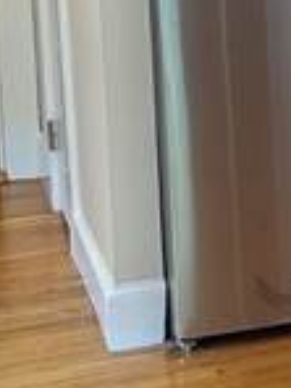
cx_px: 648
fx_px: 1401
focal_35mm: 125
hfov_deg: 10.5
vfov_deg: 15.4
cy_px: -21
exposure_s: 1/120
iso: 362
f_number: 1.85
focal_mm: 6.81
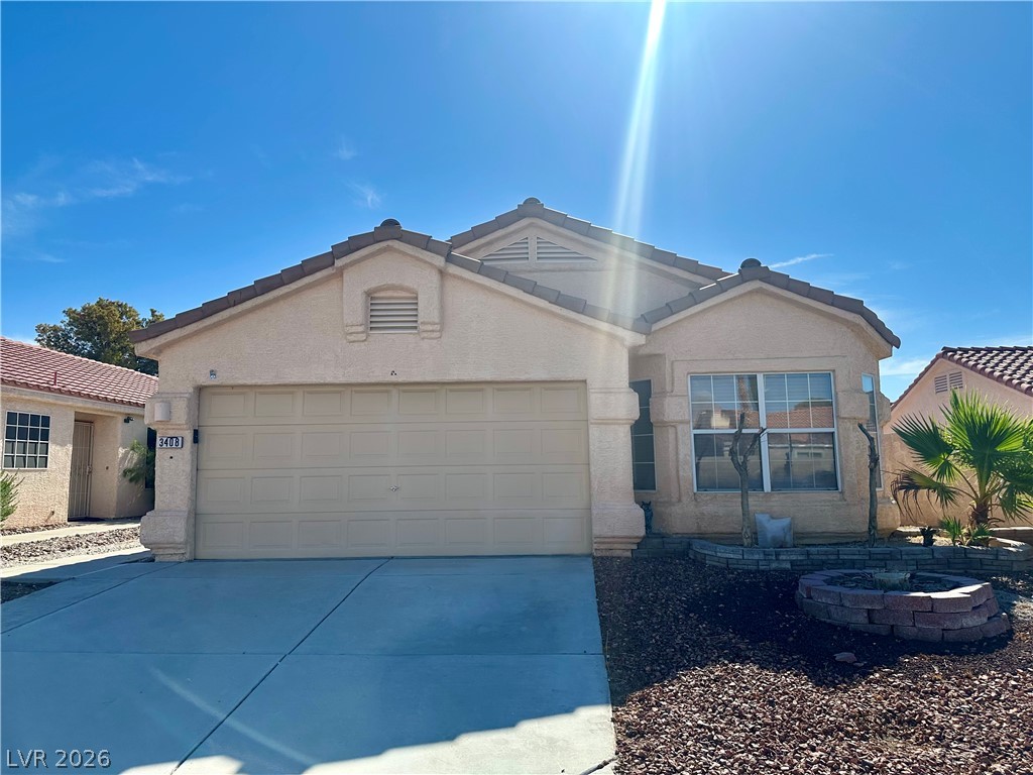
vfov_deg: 56.8
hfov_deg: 71.6
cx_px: 516
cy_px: 388
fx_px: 716
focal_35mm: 24
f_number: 1.78
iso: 80
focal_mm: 6.86
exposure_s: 1/6623
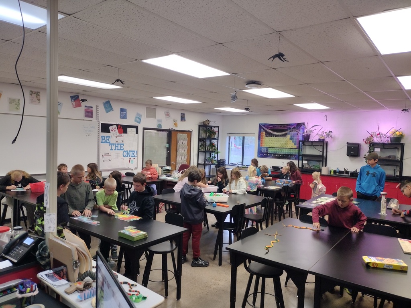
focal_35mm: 27
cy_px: 154
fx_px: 321
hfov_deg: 65.3
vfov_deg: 51.4
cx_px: 206
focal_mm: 4.71
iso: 144
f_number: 1.7
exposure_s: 1/60
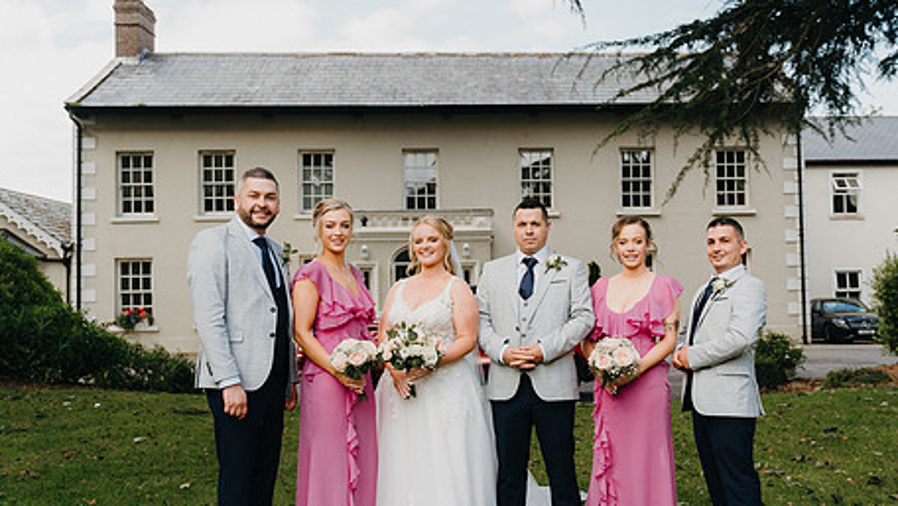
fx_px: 977
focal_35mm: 41
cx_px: 550
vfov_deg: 29.0
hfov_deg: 49.0
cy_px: 270
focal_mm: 28
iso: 125
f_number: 2.8
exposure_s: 1/500
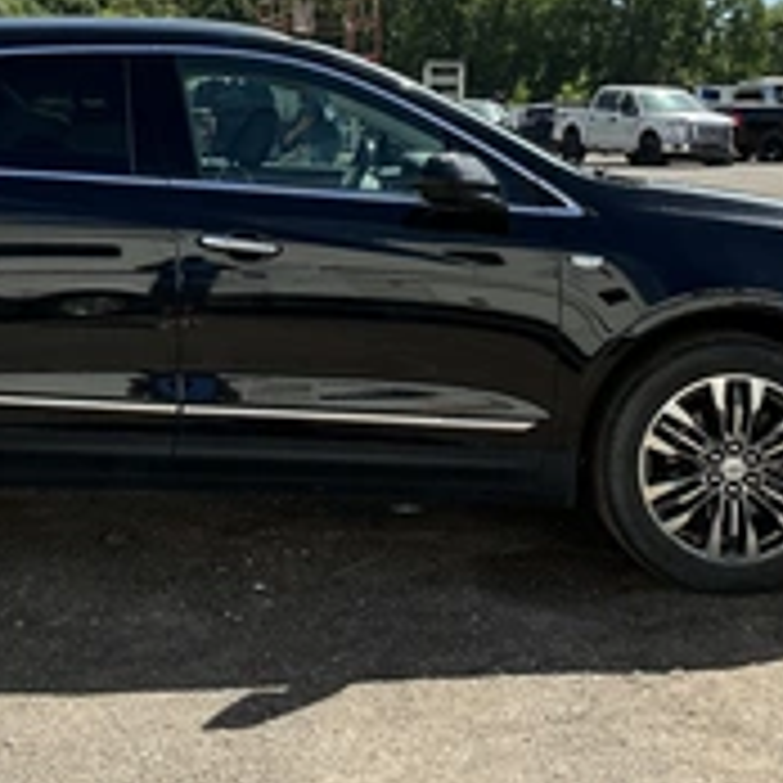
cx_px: 238
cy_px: 153
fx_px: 1459
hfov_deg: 29.8
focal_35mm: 57
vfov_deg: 29.3
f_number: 1.8
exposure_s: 1/2667
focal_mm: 3
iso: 25
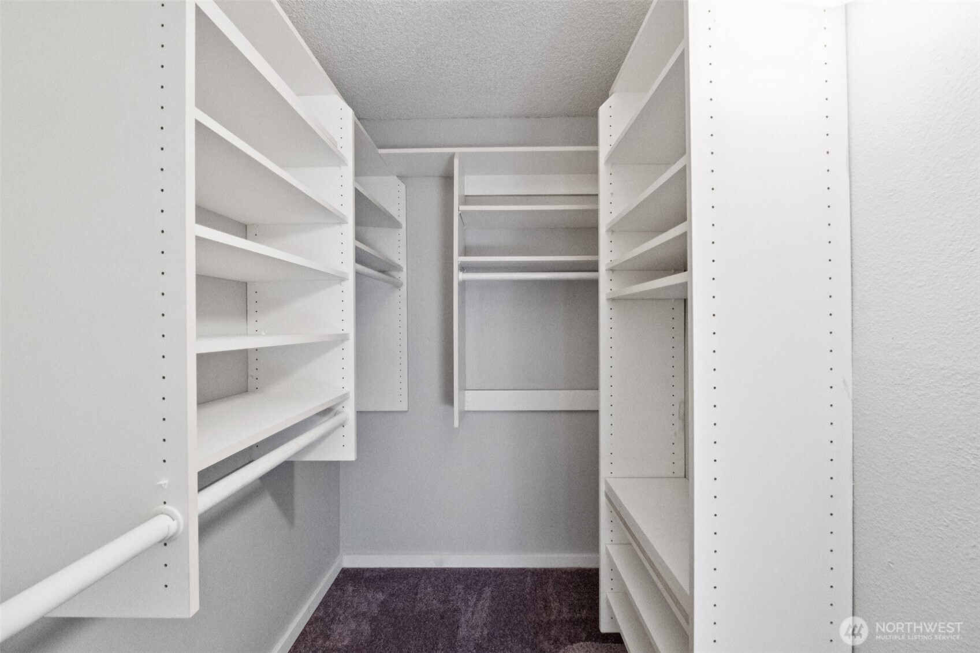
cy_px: 326
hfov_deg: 100.4
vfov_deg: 77.3
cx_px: 490
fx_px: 408
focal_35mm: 15
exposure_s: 1/30
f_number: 9
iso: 4000
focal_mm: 10
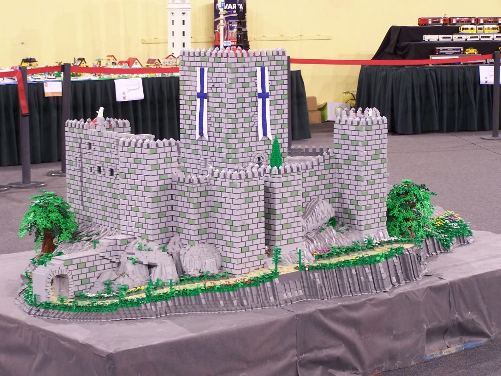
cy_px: 188
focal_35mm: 82
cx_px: 250
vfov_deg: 18.0
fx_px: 1187
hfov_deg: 23.8
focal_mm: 13.7
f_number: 3.2
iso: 80
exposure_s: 1/4
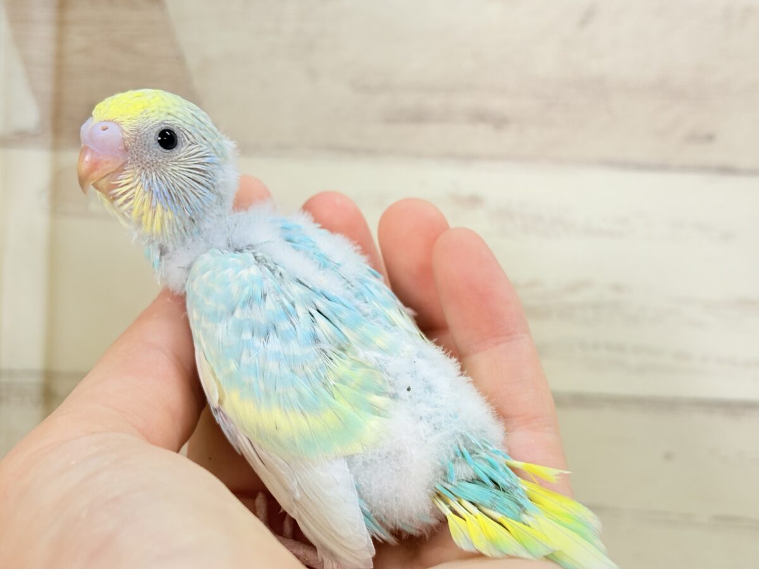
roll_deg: -2.5
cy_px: 284
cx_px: 380
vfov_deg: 28.0
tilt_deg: -4.8
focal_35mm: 52
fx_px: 1140
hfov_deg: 36.8
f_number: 1.6
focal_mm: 5.96
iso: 50
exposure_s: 1/50
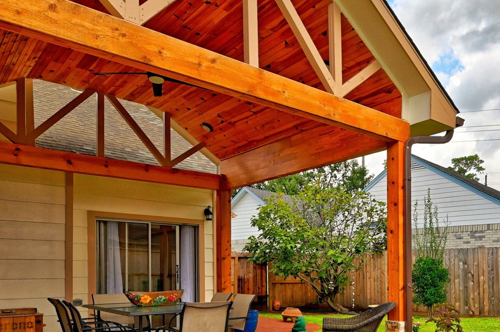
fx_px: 458
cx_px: 364
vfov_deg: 38.3
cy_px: 270
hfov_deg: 55.0
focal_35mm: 33
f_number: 8
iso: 400
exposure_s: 1/200
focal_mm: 14
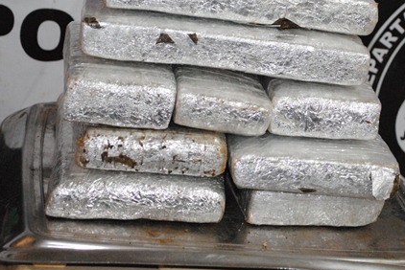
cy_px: 98
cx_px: 259
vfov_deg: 13.7
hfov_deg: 20.3
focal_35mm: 100
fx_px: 1126
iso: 1600
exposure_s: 1/50
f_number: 5.3
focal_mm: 44
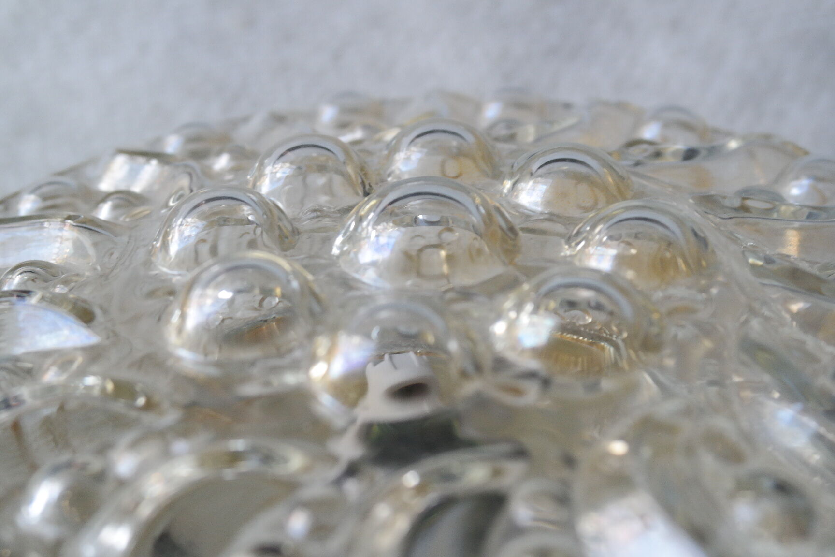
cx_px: 418
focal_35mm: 49
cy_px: 278
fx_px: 1136
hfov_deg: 40.3
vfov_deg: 27.5
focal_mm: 32
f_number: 5.6
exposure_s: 1/25
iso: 800
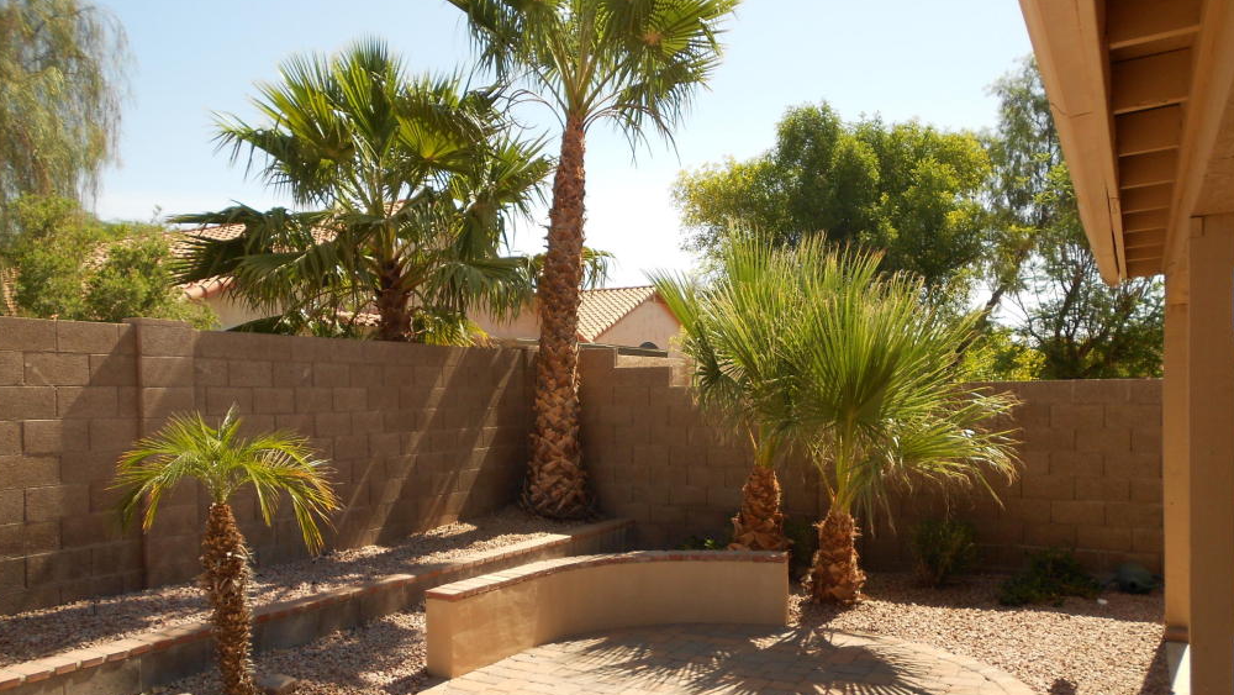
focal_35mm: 29
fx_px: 949
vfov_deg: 40.1
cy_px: 406
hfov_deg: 66.1
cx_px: 616
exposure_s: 1/500
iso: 80
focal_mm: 4.6
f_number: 3.2
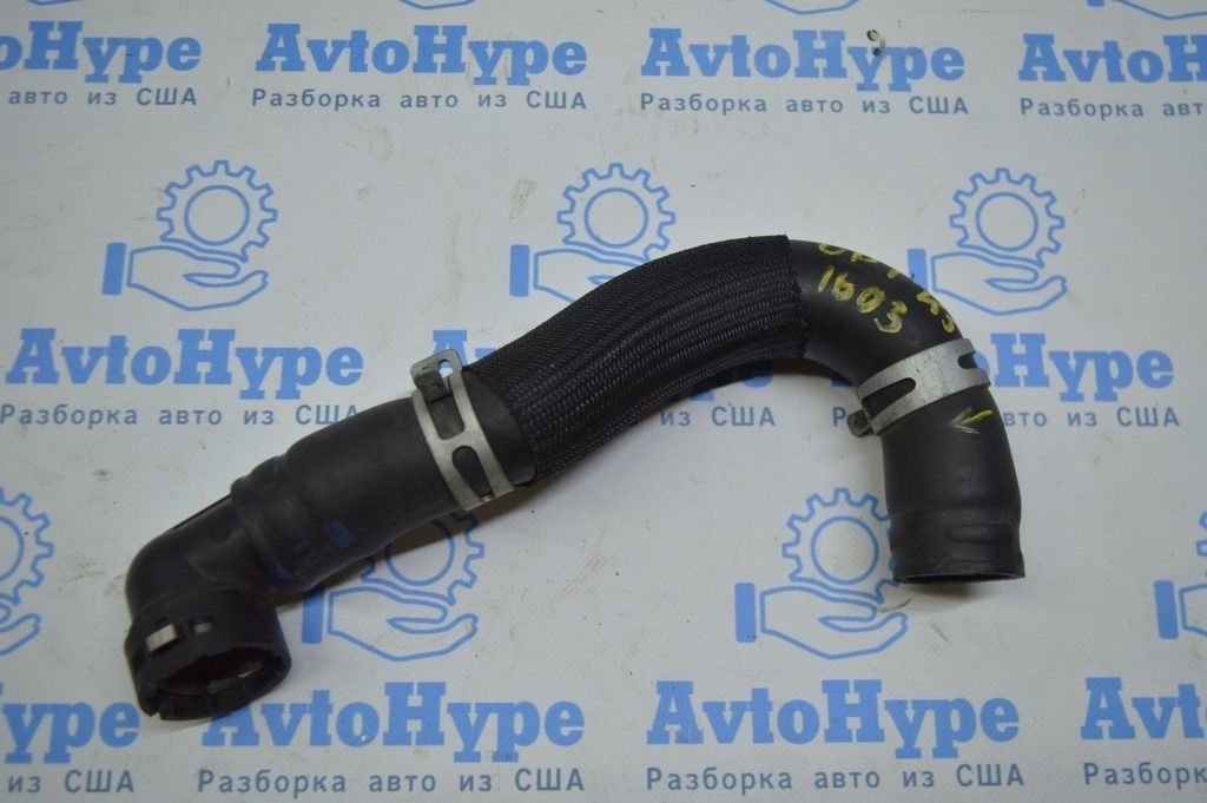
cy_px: 402
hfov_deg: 53.2
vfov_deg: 36.8
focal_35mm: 36
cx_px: 604
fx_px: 1206
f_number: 4
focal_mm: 24
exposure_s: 1/160
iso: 400
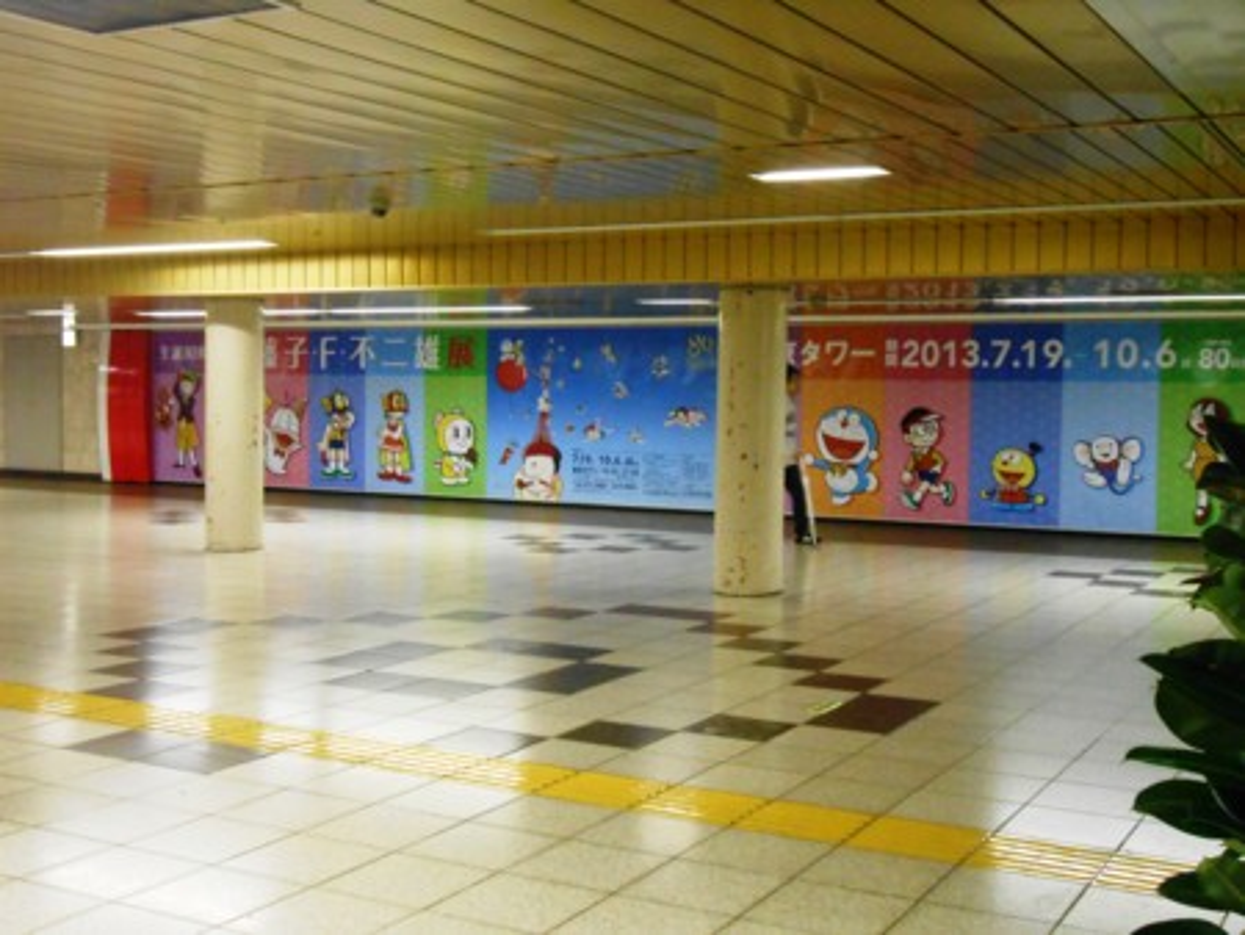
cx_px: 622
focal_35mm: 44
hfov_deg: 42.9
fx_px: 1583
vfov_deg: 32.9
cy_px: 468
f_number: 4.5
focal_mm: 7.8
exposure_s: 1/40
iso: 800
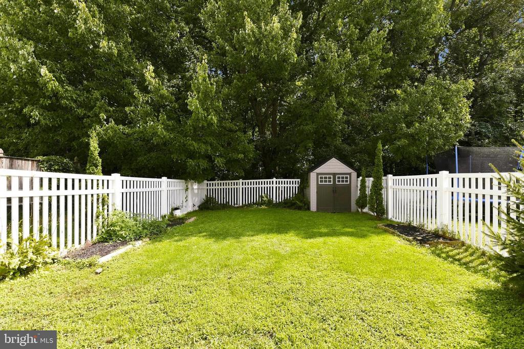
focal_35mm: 15
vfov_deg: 77.3
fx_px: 218
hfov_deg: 100.4
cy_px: 174
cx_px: 262
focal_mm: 15
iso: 100
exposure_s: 1/160
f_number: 6.3
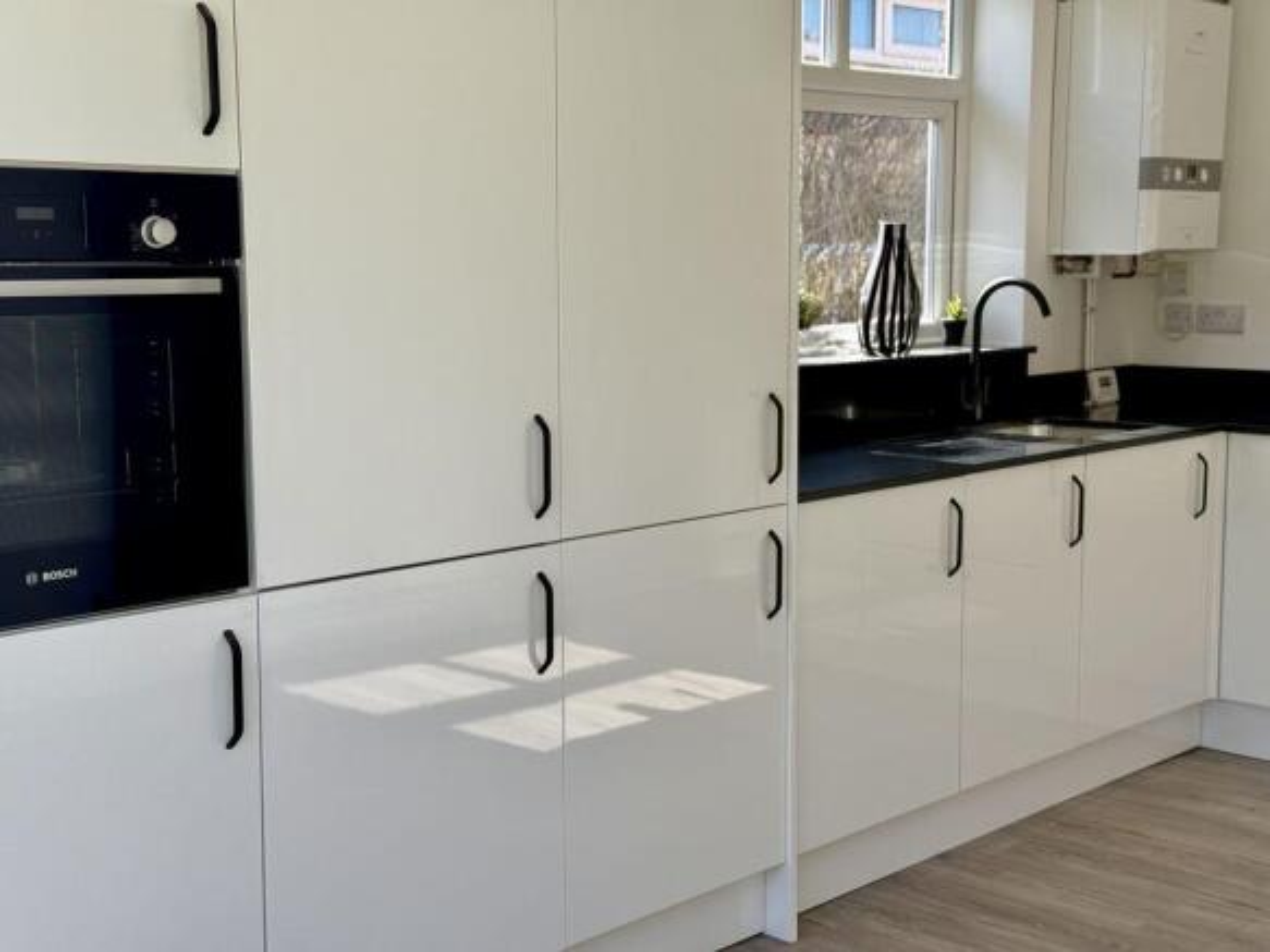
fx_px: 1761
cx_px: 635
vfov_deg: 30.3
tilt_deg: -7.9
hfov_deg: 39.7
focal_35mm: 48
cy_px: 476
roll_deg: +0.6
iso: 64
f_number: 1.78
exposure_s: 1/631
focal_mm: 6.76
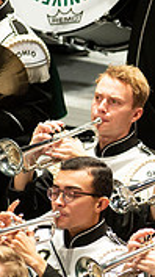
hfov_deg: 1.2
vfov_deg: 2.1
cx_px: 420
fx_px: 7558
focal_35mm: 1030
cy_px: 188
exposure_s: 1/500
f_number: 2.8
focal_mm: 300
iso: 3200
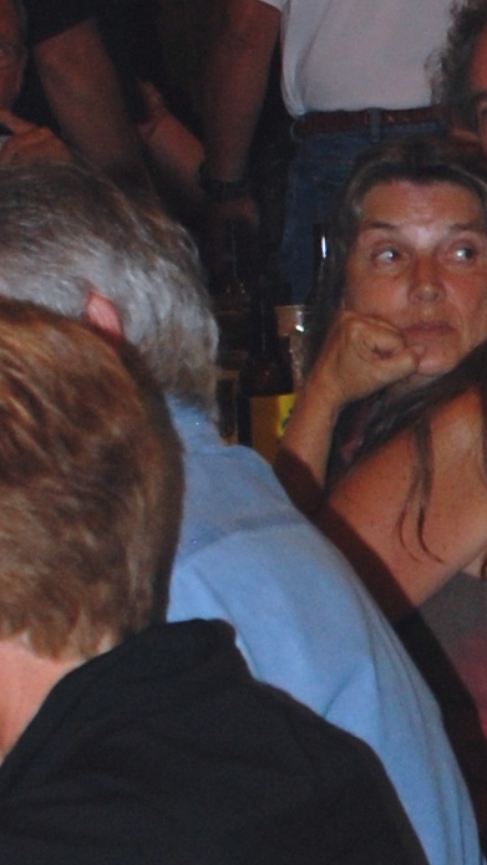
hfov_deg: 5.2
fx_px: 5234
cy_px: 815
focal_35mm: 228
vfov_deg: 9.4
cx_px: 1055
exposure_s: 1/60
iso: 200
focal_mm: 26
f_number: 4
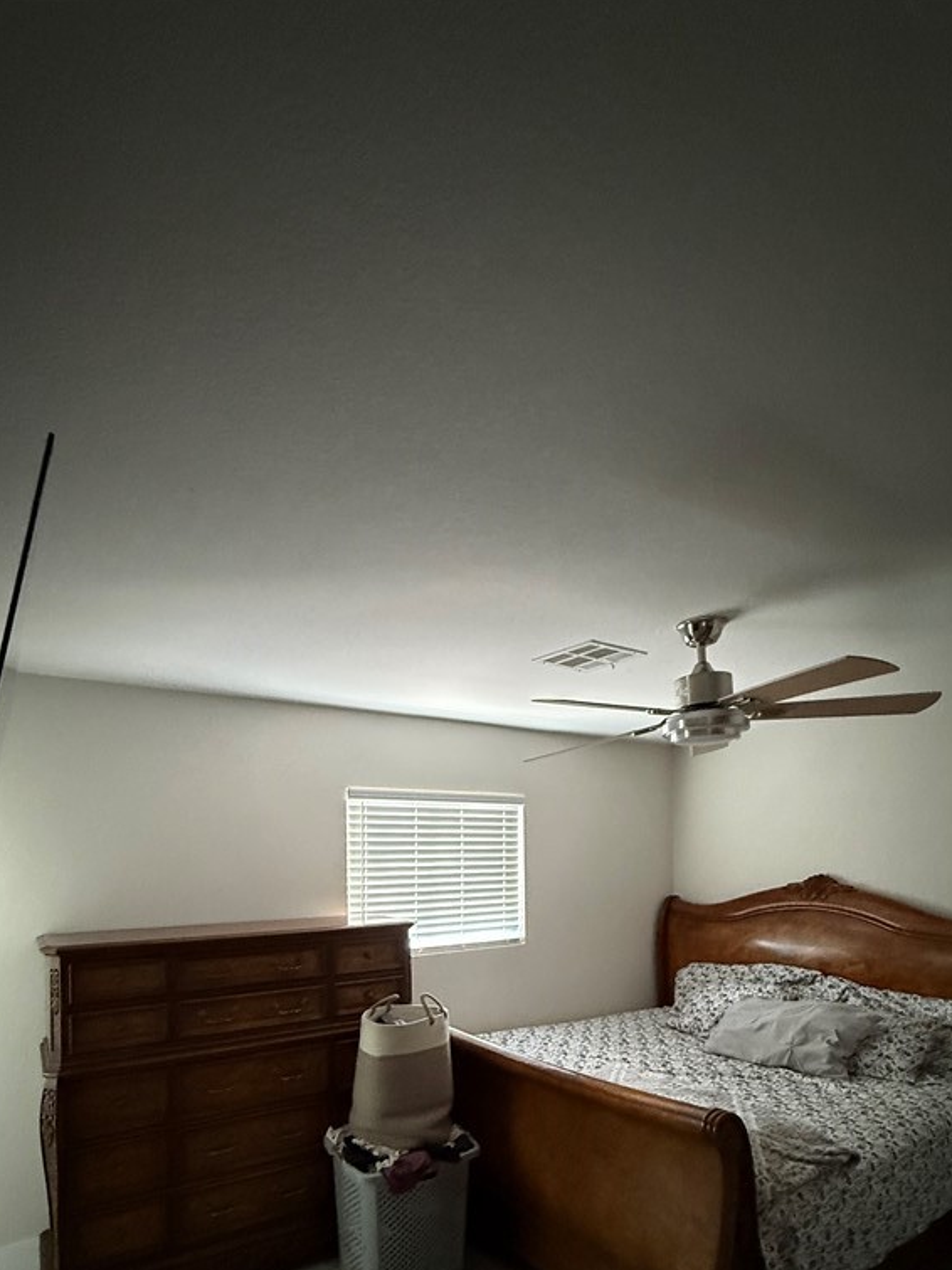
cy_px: 851
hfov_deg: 68.2
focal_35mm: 19
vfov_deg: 81.7
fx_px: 697
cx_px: 395
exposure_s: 1/60
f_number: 2.2
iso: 800
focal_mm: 2.22
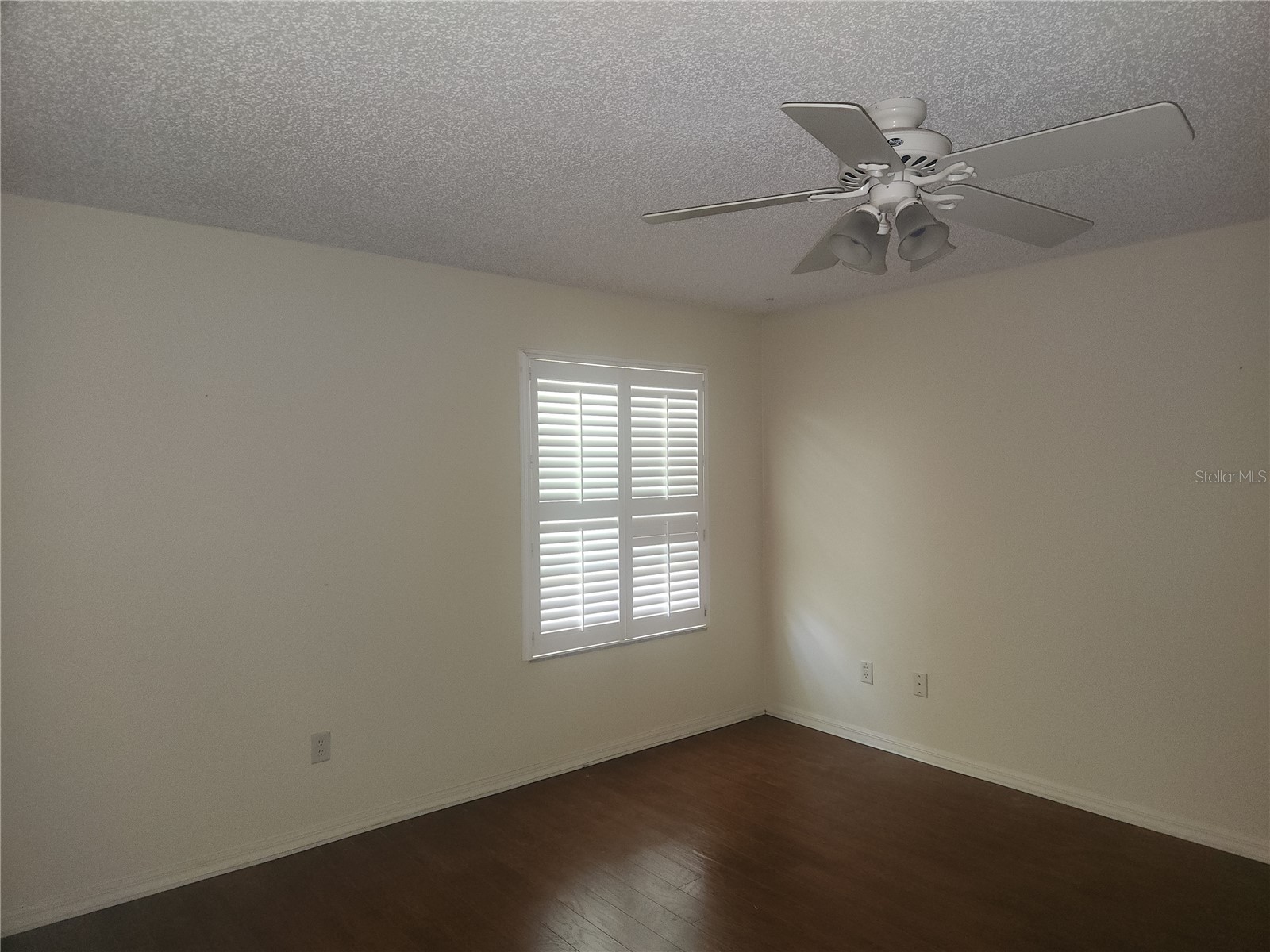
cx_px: 635
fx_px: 844
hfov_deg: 73.9
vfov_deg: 58.9
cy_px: 476
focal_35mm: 23
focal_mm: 5.4
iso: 125
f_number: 1.8
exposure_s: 1/14.5
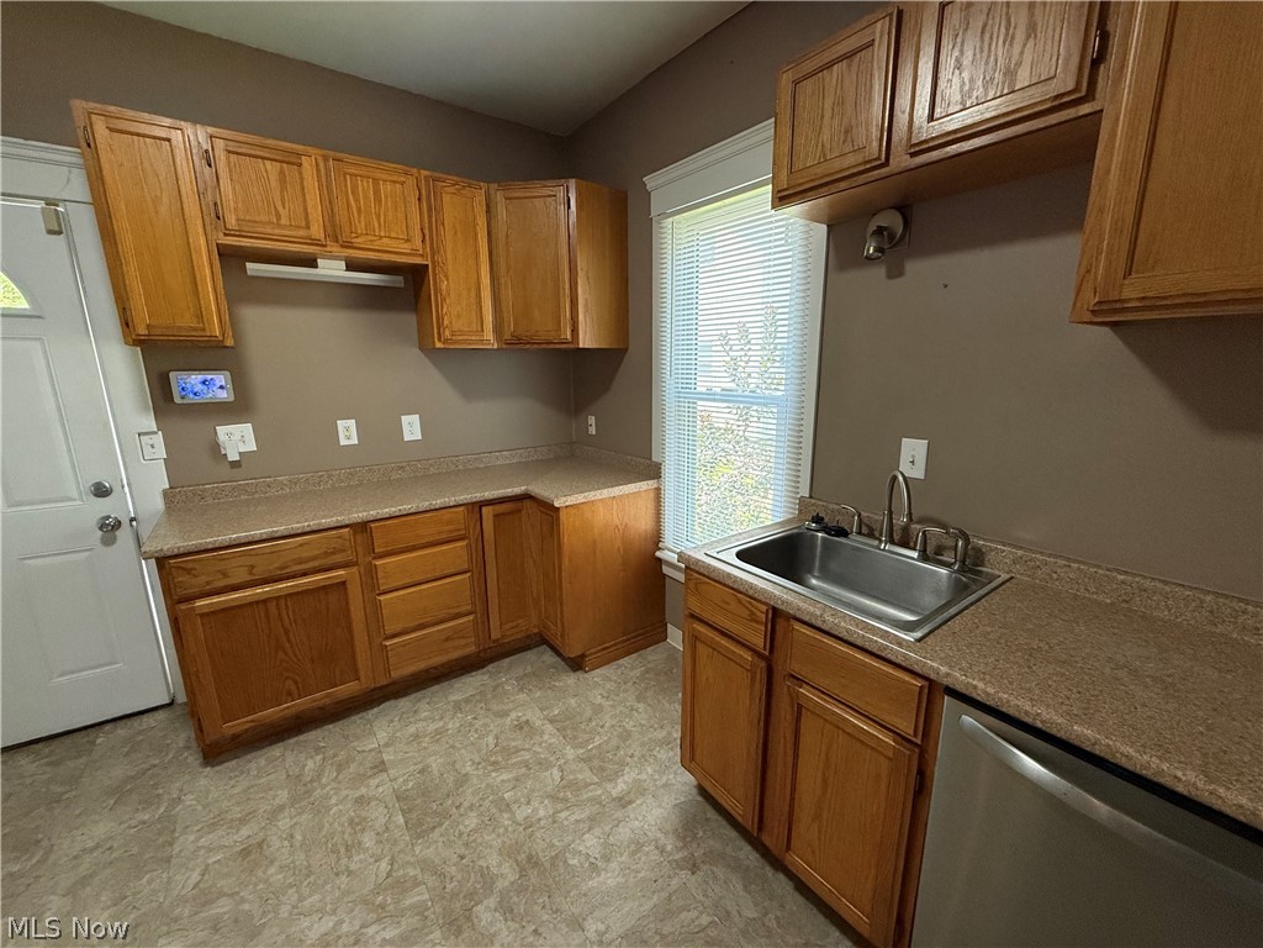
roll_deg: +0.2
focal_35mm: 14
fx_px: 511
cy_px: 474
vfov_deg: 85.7
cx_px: 632
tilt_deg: -12.4
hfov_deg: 102.1
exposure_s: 1/99
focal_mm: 2.22
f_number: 2.2
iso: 250
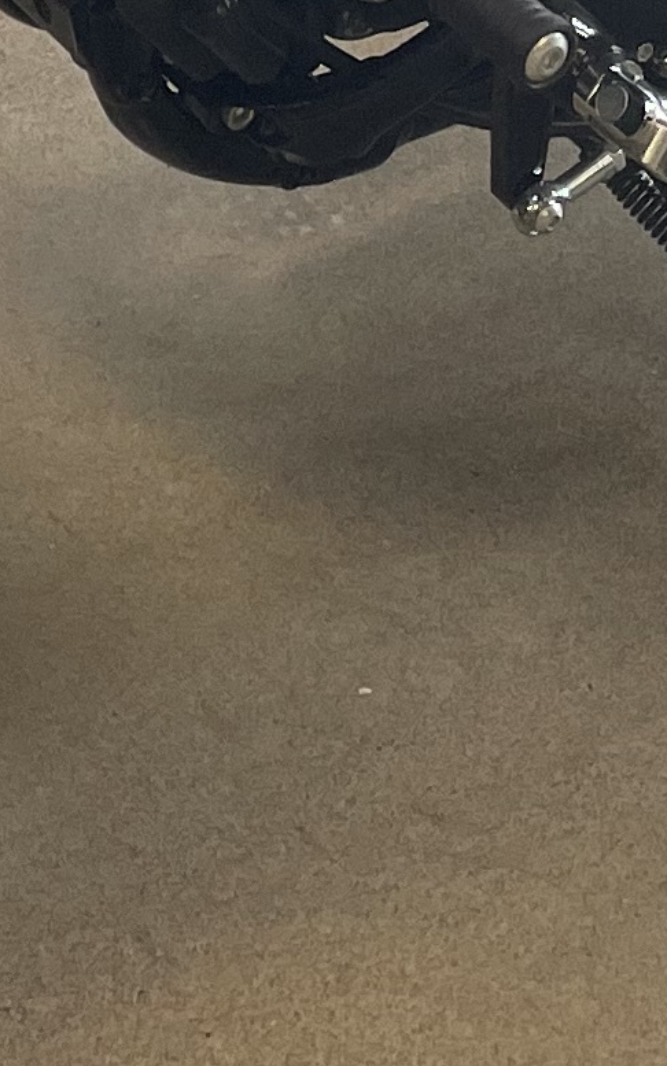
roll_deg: +2.0
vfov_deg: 13.2
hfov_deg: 9.1
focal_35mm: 143
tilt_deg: -12.0
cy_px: -856
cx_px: 634
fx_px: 4157
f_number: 1.6
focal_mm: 4.2
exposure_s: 1/120
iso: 64
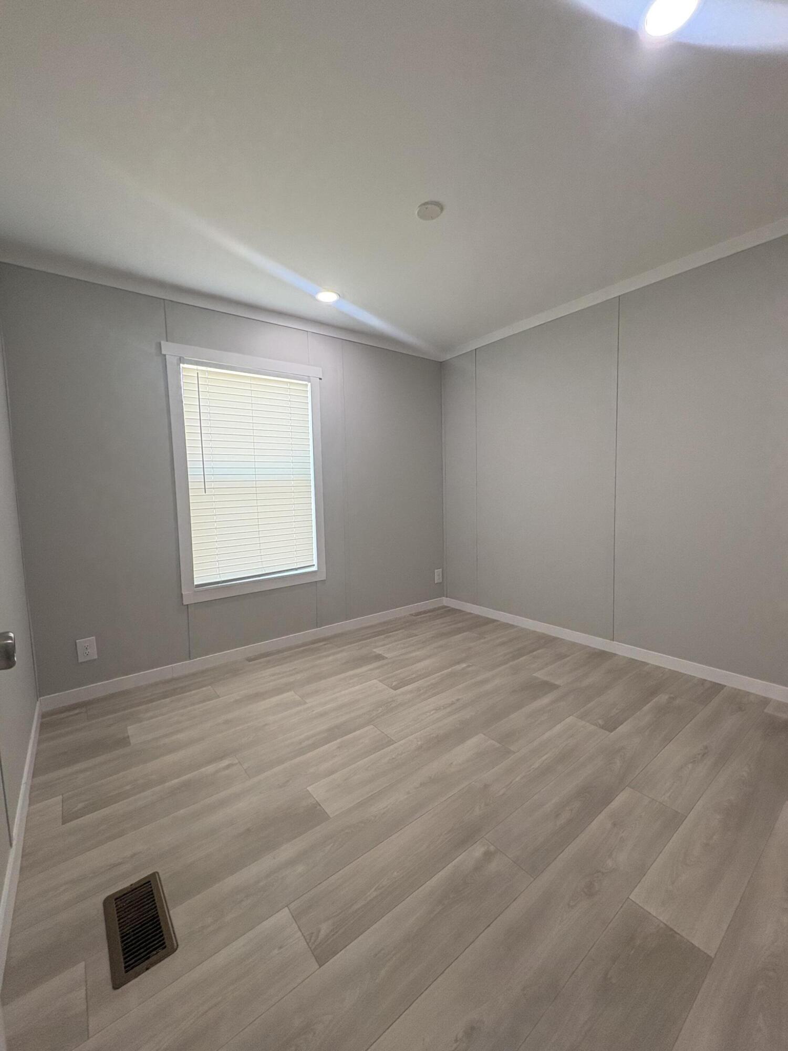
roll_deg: +1.4
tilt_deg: -3.9
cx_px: 394
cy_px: 526
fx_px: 425
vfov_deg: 102.1
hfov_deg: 85.7
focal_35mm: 14
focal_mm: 2.22
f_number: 2.2
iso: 400
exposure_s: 1/120
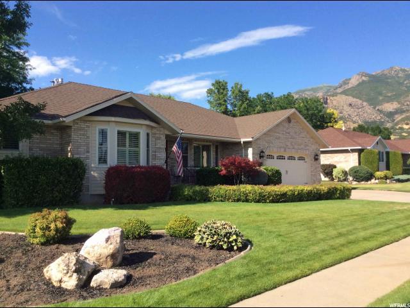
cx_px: 205
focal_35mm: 32
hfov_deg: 56.8
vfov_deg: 44.2
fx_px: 379
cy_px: 154
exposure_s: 1/969
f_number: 2.4
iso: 32
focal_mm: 3.3
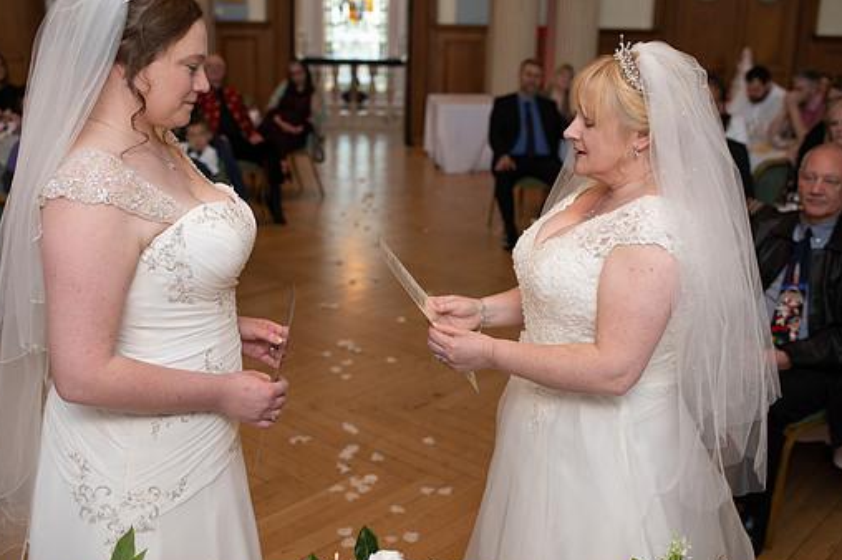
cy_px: 265
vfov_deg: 33.4
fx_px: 935
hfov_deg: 48.5
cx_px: 404
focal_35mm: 40
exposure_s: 1/100
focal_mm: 35
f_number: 2.8
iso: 250
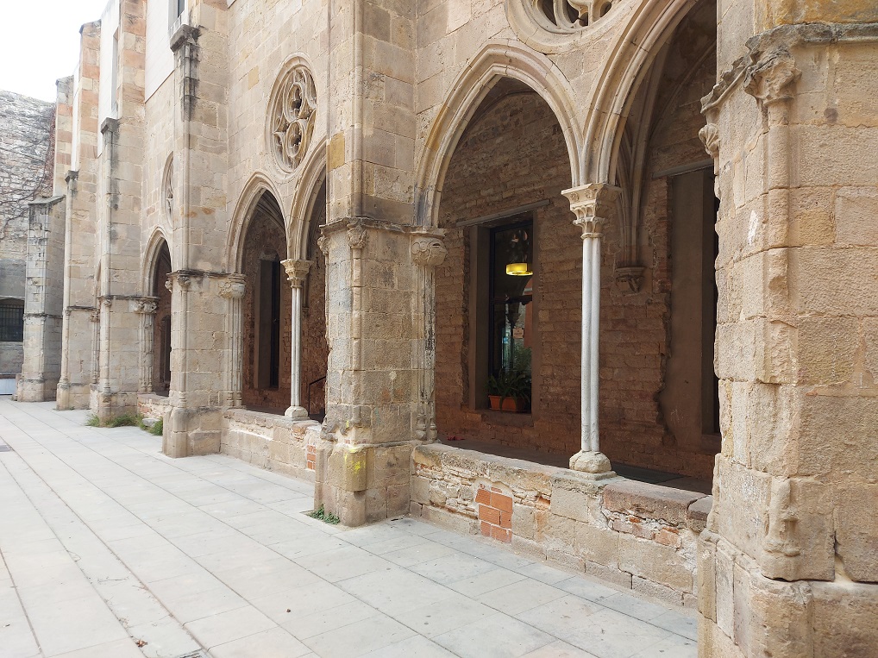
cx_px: 439
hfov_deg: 71.6
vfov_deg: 56.8
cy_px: 329
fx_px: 609
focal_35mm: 24
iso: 40
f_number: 1.8
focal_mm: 5.23
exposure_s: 1/100
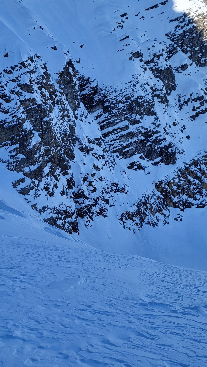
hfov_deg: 31.2
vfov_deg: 52.8
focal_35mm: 38
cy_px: 184
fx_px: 371
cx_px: 95
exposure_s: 1/1978
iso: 40
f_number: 1.8
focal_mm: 5.4
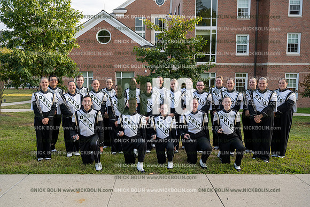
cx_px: 155
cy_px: 104
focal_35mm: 34
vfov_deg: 39.4
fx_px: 289
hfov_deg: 56.5
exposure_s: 1/640
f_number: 5.6
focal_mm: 33.5
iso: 500
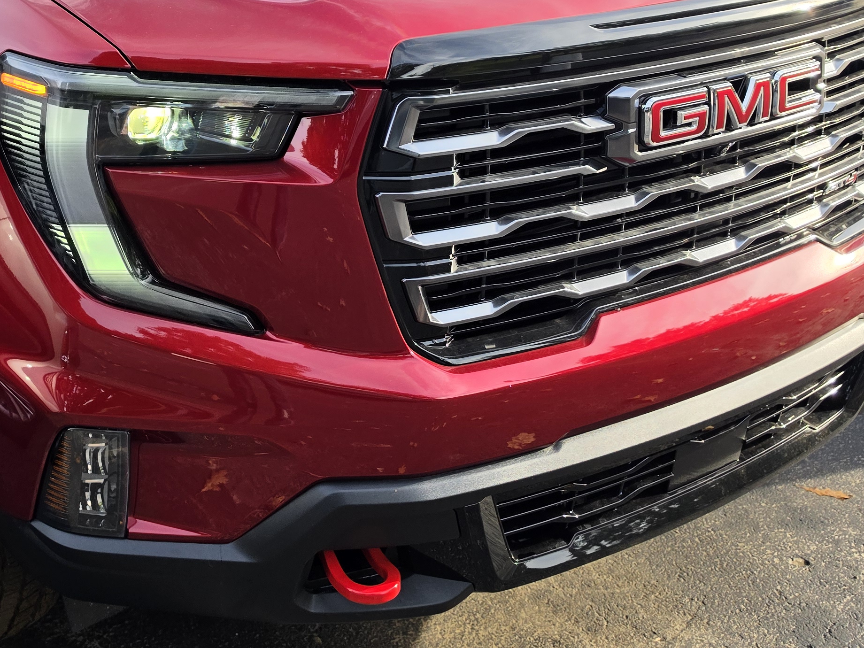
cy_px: 96
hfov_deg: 37.7
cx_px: 270
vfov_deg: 28.3
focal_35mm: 50
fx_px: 1248
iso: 64
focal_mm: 6.5
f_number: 1.4
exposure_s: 1/2186
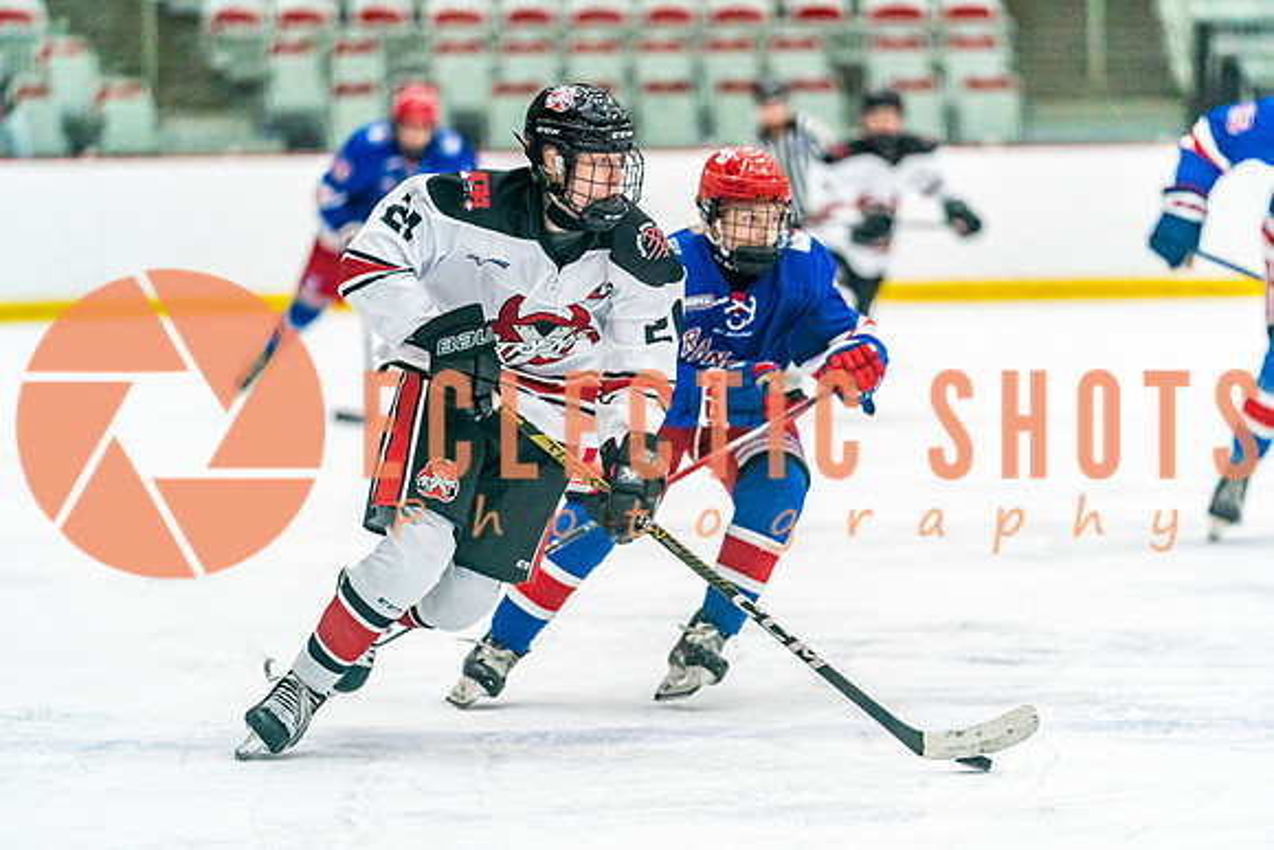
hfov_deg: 9.1
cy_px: 454
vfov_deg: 6.1
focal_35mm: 227
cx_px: 629
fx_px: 8040
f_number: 2.8
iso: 3200
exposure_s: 1/1000
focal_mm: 200
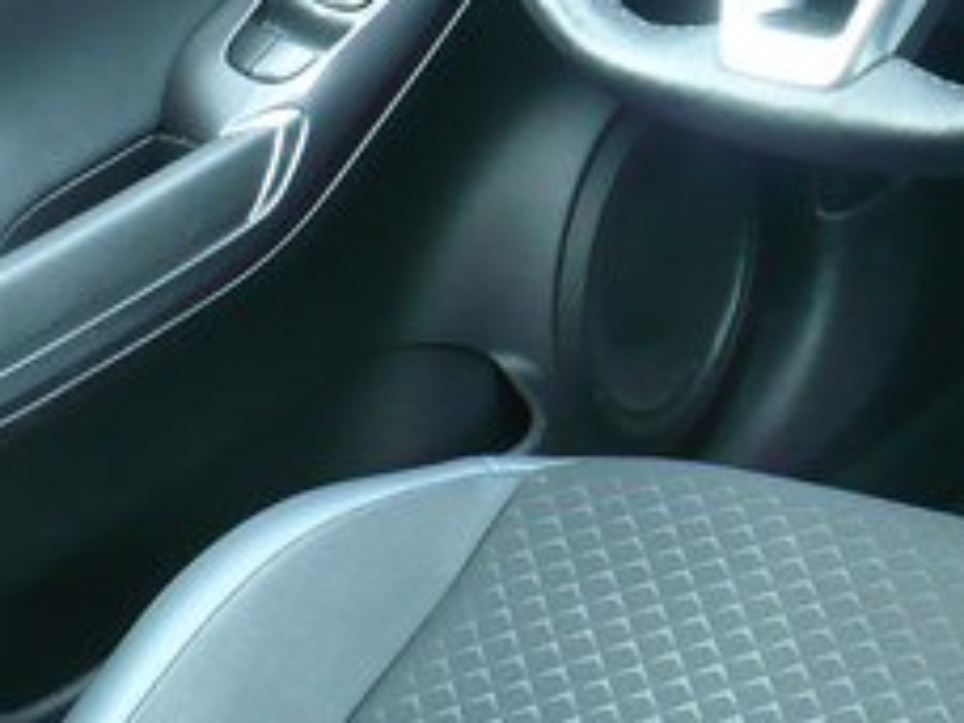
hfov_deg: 18.2
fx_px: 2896
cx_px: 1061
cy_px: 114
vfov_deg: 14.1
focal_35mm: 104
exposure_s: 1/30
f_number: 2.8
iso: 200
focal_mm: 6.1
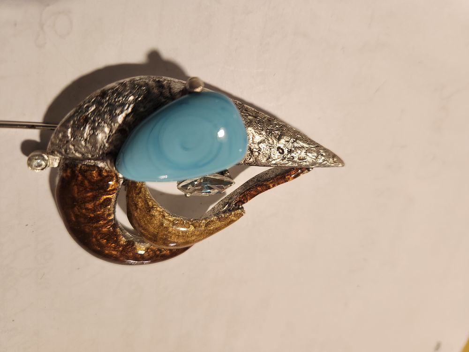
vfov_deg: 58.9
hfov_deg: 73.9
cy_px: 176
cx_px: 234
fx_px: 312
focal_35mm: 23
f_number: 1.8
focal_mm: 5.4
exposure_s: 1/100
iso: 400
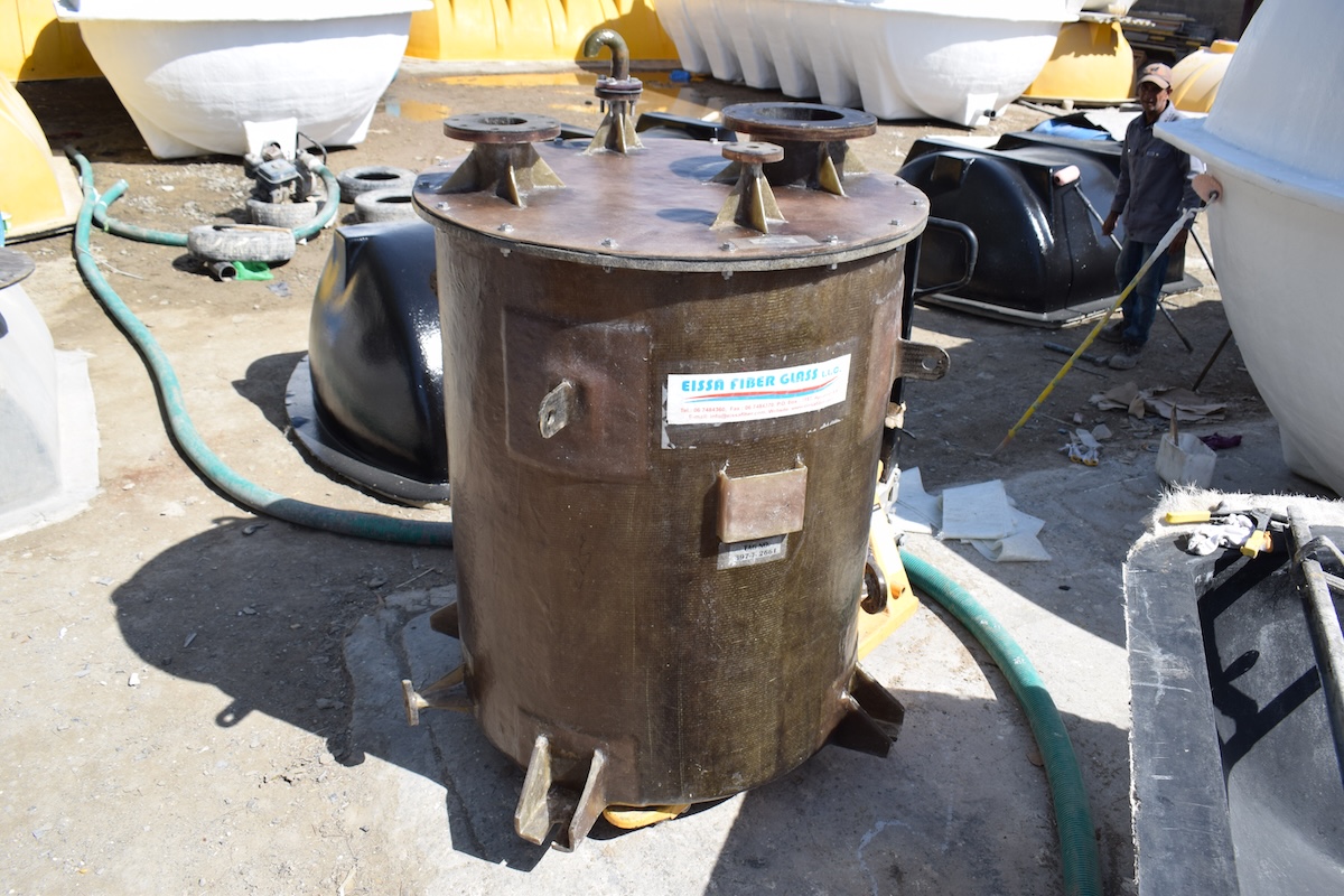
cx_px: 672
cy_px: 448
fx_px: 1120
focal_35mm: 30
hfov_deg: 61.9
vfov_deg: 43.6
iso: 200
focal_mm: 20
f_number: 8
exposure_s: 1/500
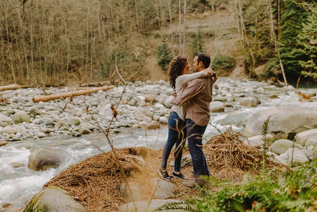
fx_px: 308
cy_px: 106
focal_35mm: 35
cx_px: 158
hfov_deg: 54.4
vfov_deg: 37.9
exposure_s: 1/500
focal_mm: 35
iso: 125
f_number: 1.8
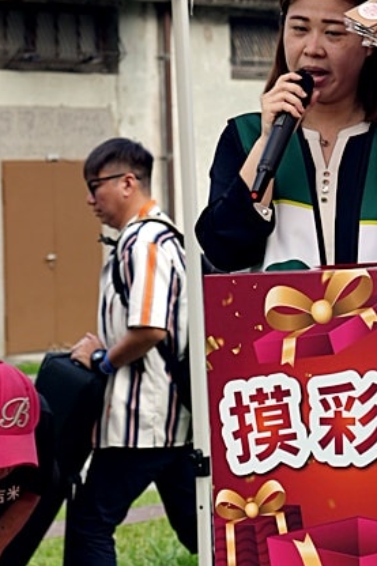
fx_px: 3537
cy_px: 238
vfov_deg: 9.2
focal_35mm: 225
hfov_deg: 6.1
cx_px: 444
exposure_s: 1/200
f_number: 5.6
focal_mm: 60
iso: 100
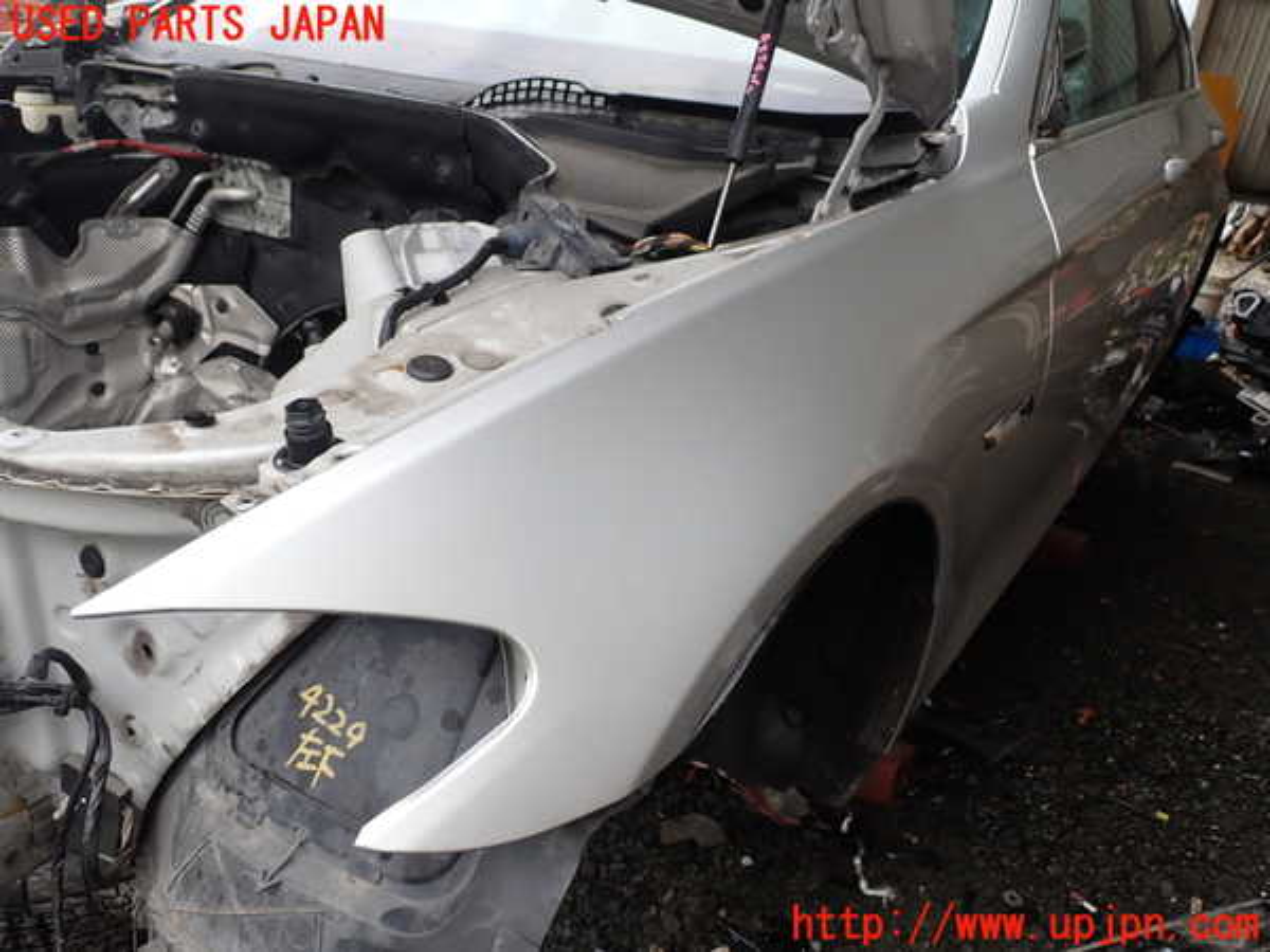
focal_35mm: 30
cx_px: 635
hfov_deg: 60.0
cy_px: 476
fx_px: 1101
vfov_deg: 46.8
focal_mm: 5.4
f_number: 3.2
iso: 100
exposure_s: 1/160
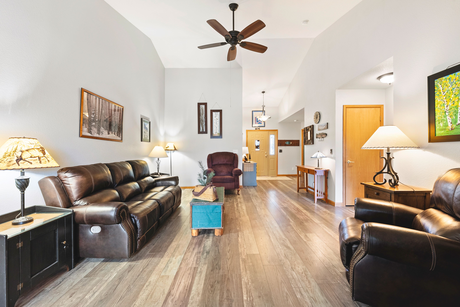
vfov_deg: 81.3
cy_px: 154
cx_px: 230
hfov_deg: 104.2
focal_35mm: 14
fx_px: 179
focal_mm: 14
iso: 800
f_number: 8
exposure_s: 1.3
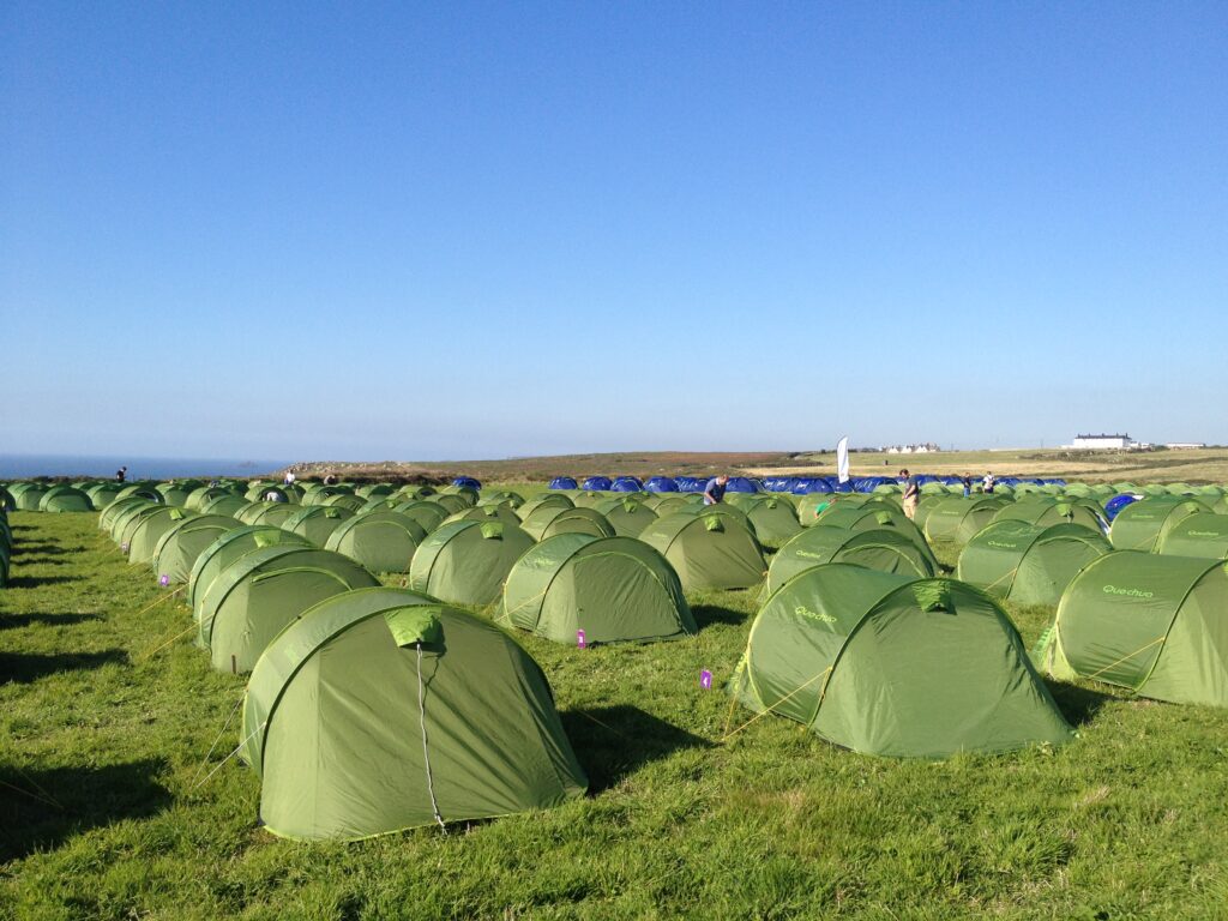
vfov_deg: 40.7
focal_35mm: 35
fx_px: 1242
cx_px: 614
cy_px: 460
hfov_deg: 52.6
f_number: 2.4
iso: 64
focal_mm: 4.28
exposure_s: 1/1493
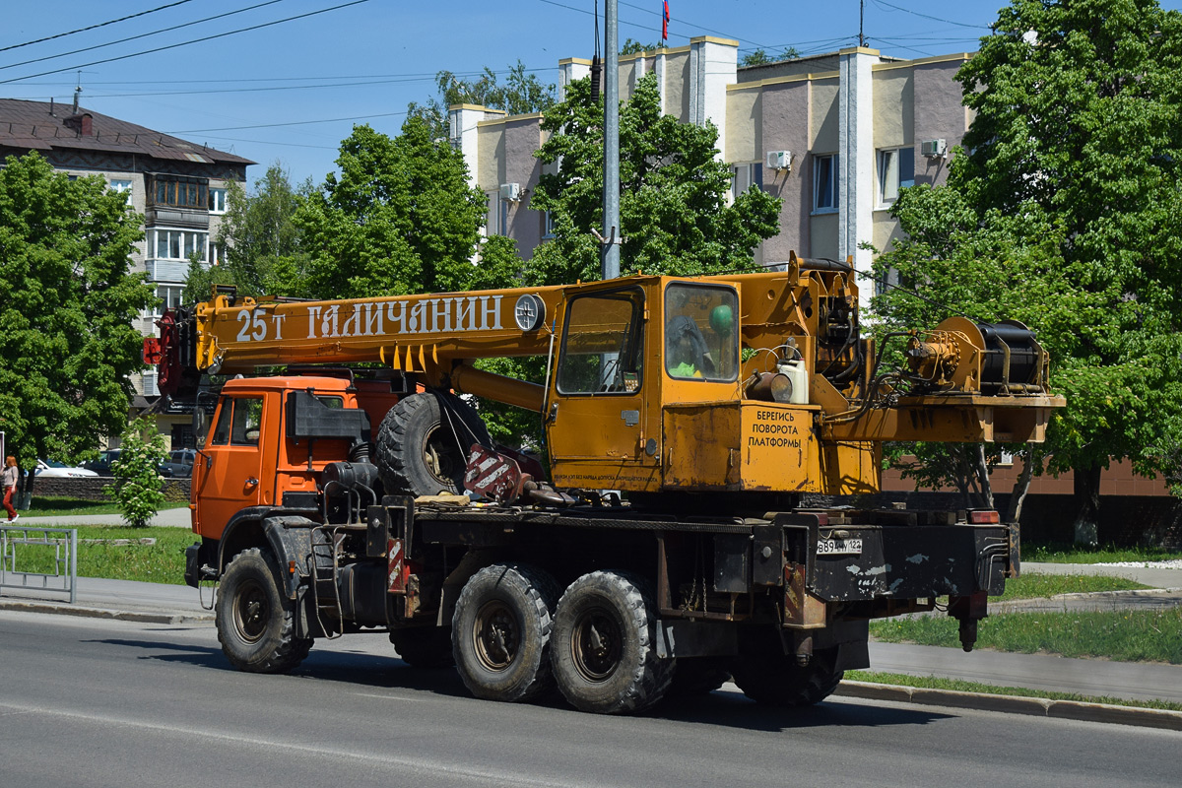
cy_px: 394
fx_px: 2216
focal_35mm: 68
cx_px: 591
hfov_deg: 29.9
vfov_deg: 20.2
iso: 200
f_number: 6.3
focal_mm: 45
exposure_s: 1/1250
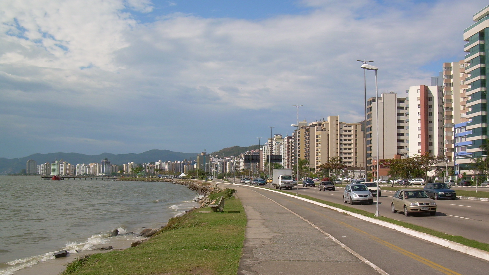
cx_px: 242
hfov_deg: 48.4
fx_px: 545
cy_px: 159
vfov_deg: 28.3
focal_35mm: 42
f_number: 4.6
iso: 50
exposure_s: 1/594
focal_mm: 6.3
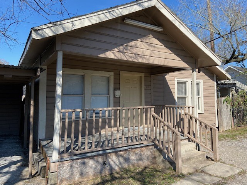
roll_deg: +1.0
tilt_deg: +1.0
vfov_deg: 53.1
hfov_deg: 67.3
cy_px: 92
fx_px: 186
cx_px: 124
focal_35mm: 26
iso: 32
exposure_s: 1/1678
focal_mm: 4.25
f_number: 1.8
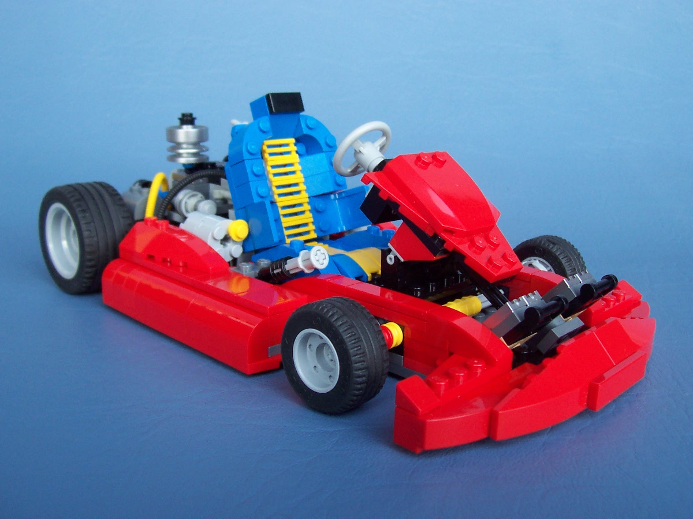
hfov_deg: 50.1
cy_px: 260
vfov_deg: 38.7
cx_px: 346
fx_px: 741
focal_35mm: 37
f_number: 2.8
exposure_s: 1/60
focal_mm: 5.6
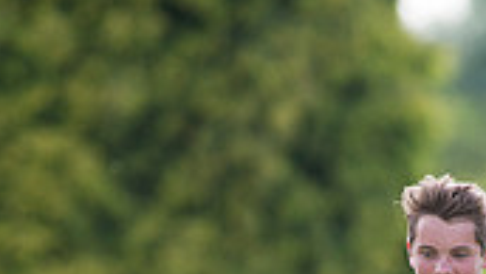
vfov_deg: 1.1
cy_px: 534
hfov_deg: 2.0
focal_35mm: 1059
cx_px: 345
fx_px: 13656
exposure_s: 1/1000
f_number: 4
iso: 400
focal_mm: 300
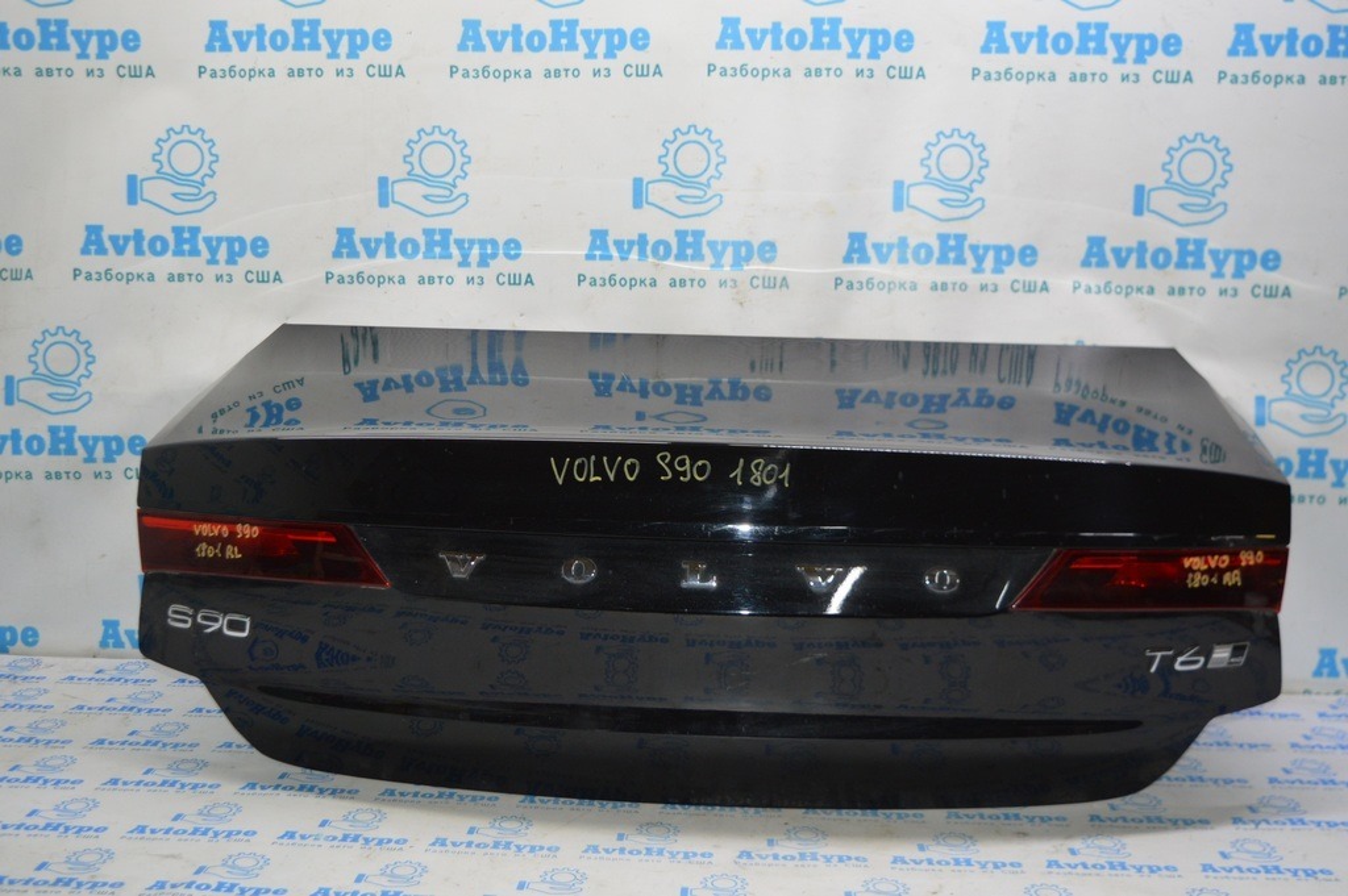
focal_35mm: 39
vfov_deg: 34.2
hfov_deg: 49.6
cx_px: 674
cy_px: 448
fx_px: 1459
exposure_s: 1/60
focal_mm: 26
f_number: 4
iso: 640
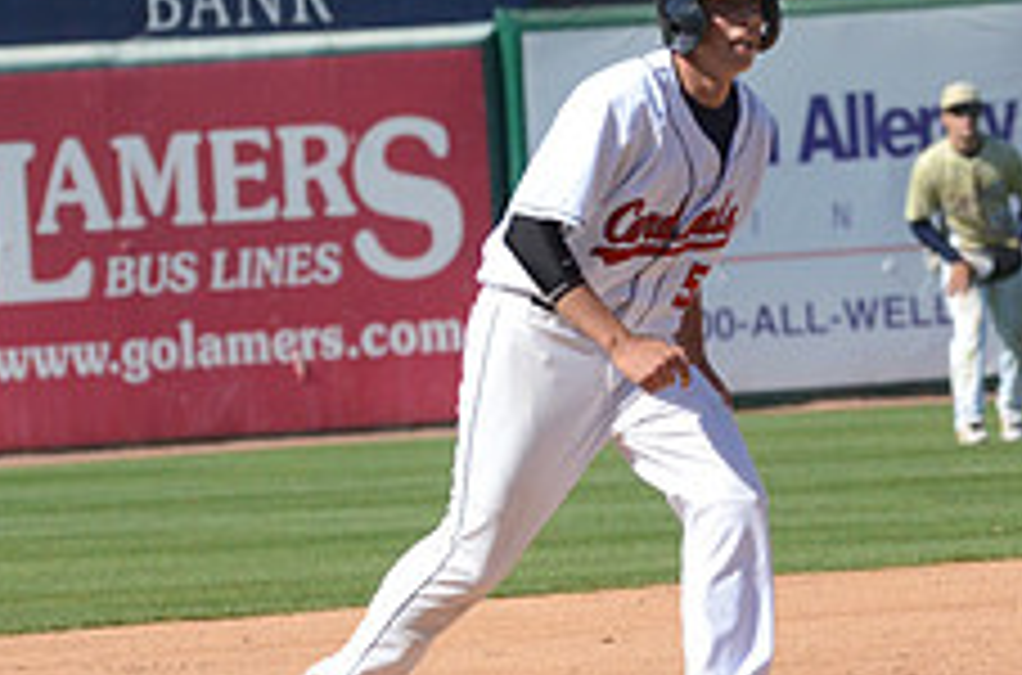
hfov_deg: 3.0
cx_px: 675
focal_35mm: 691
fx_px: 19562
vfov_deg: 2.0
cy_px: 360
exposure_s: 1/8000
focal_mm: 180
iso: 1250
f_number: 5
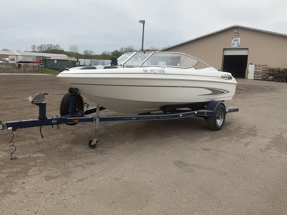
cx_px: 135
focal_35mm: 33
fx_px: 274
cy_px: 102
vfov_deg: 42.9
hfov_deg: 55.3
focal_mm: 3
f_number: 1.8
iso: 25
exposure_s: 1/1848
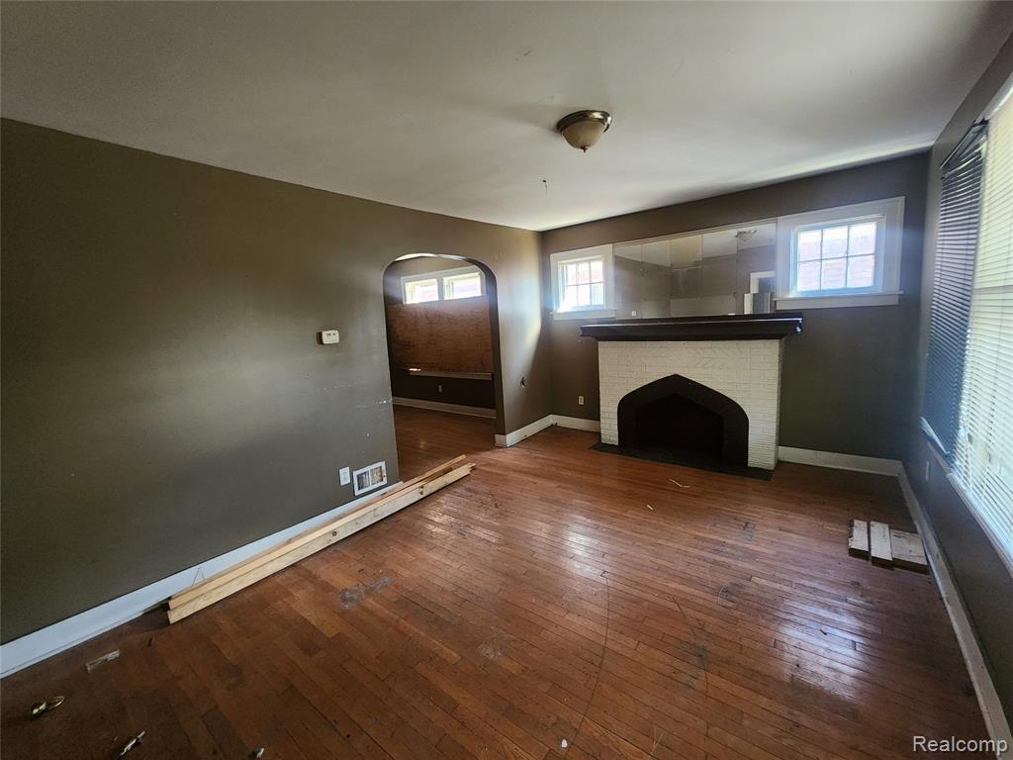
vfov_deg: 89.9
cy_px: 380
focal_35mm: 13
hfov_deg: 106.2
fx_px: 380
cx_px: 506
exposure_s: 1/30
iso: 500
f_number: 2.2
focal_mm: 2.2
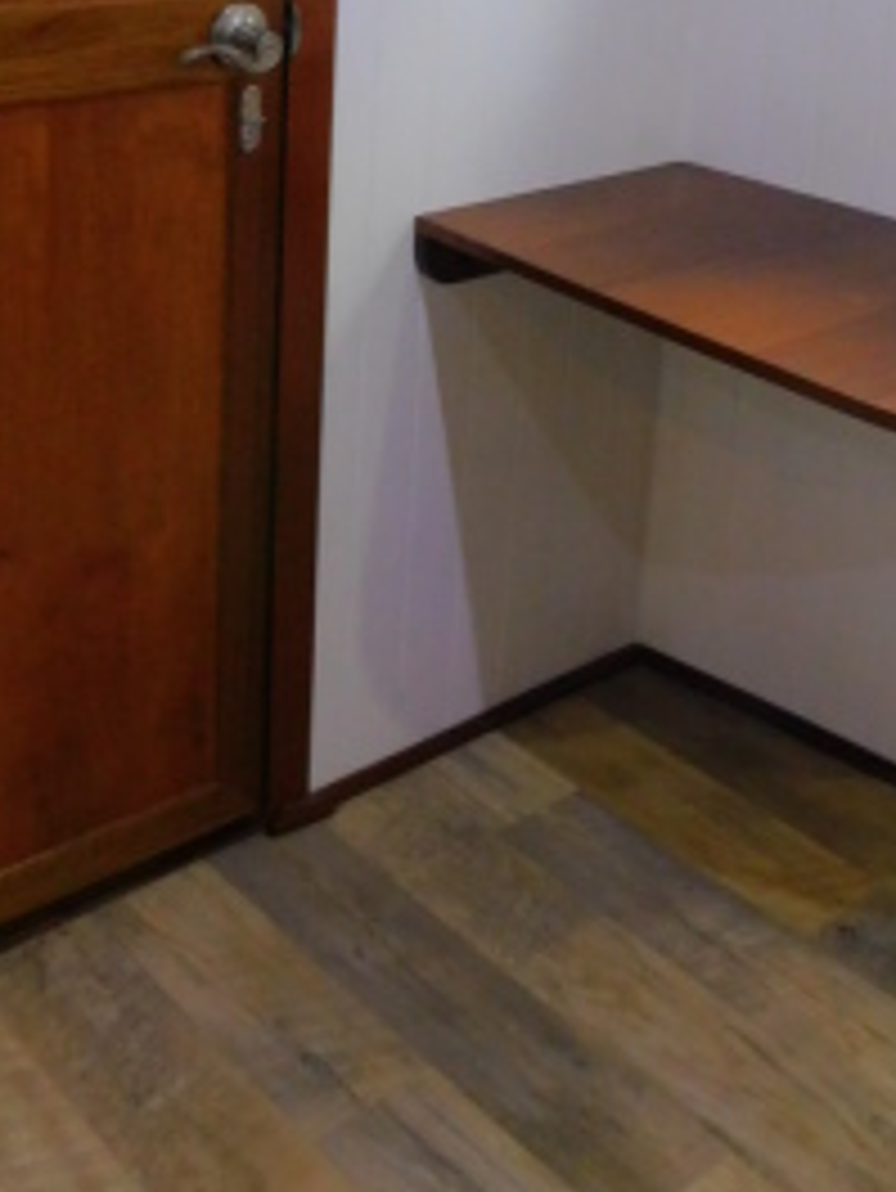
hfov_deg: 27.8
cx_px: 626
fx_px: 1793
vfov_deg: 34.6
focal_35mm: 52
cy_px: 108
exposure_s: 1/8
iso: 560
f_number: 3
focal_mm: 4
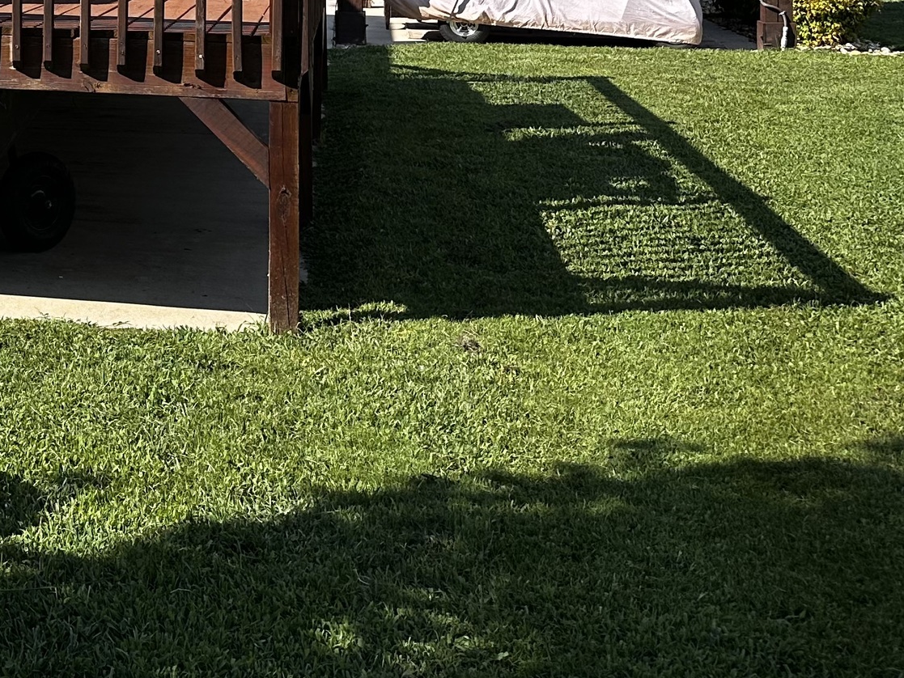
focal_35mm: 66
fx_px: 1724
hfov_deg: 26.4
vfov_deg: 20.7
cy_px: -143
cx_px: -156
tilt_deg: +0.4
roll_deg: -0.7
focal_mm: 6.86
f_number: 1.78
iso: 80
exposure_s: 1/3717
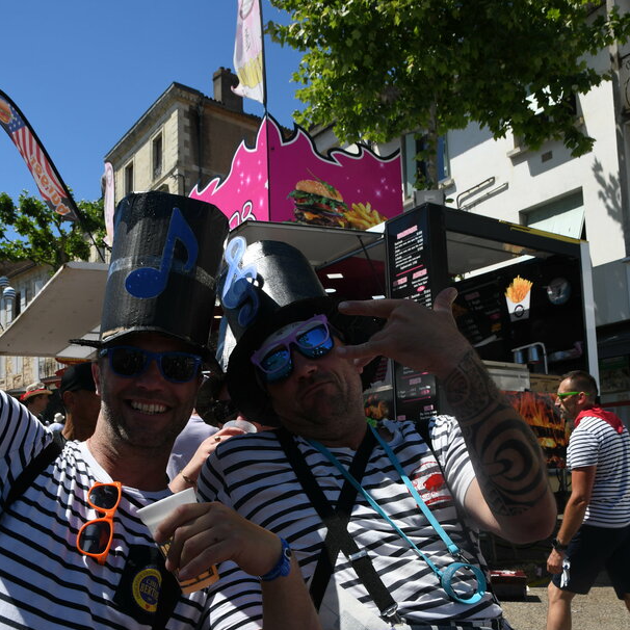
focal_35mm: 36
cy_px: 427
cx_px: 316
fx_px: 741
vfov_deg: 45.3
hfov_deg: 46.0
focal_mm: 19
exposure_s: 1/320
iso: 125
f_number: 9
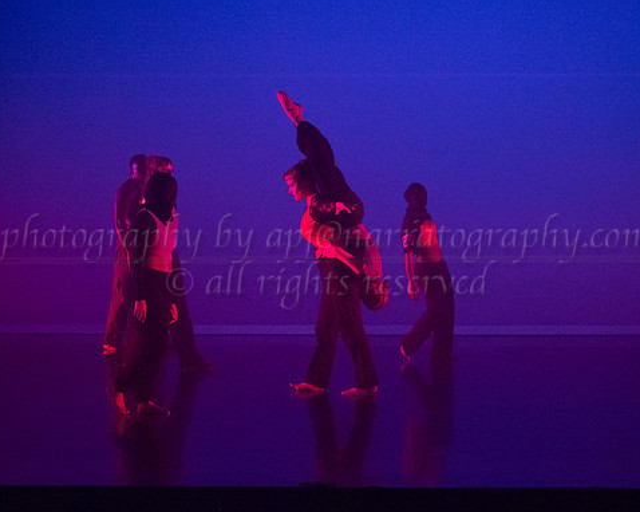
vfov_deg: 13.5
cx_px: 345
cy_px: 264
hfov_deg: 16.9
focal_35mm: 114
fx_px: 2158
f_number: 3.5
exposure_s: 1/200
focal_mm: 75
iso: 4000
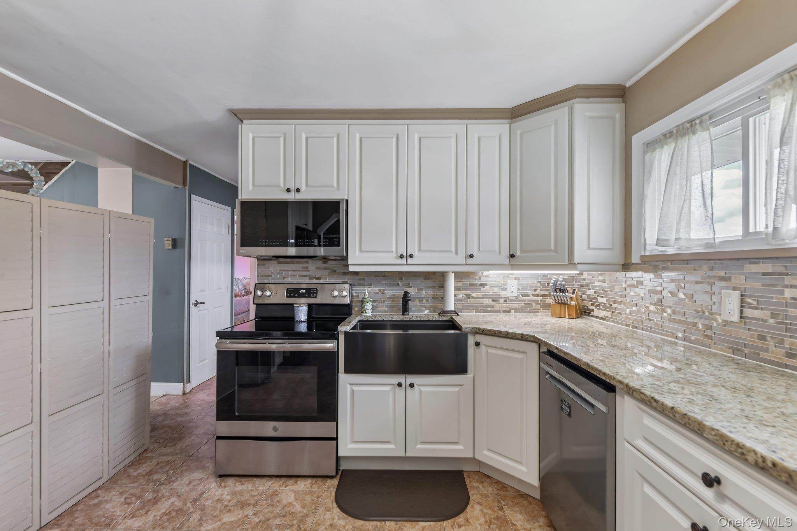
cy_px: 266
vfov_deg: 73.7
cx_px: 398
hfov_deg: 96.7
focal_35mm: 16
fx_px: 354
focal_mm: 16
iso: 250
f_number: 9
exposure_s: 1/6
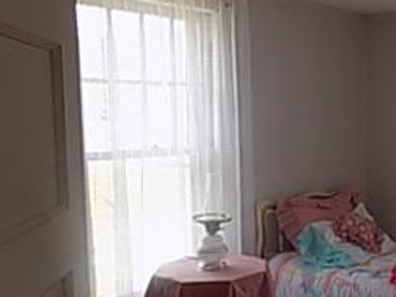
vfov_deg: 27.5
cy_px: 170
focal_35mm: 53
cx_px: 413
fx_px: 606
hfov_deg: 32.6
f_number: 3.1
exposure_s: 1/80
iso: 80
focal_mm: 4
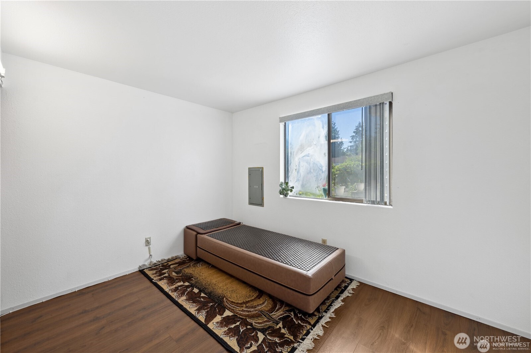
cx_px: 266
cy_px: 176
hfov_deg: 104.3
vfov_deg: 81.2
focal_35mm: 14
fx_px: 206
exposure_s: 1/15
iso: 100
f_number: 8
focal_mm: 14
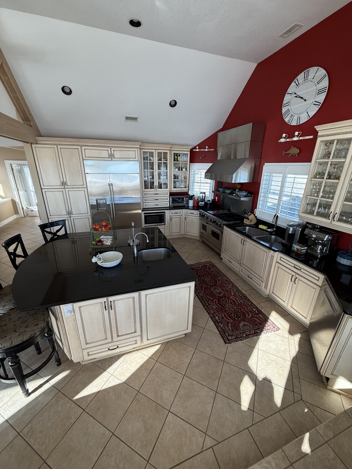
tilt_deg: -19.2
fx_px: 190
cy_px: 234
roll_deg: -1.1
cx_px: 176
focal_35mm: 14
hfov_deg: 85.7
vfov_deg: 102.1
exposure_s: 1/141
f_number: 2.2
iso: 64
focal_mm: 2.22
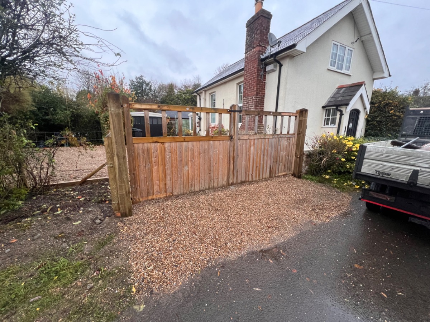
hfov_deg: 106.2
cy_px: 161
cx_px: 215
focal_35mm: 13
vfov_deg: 89.9
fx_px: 161
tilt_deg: -12.5
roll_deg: -0.7
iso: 320
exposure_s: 1/60
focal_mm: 1.57
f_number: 1.8
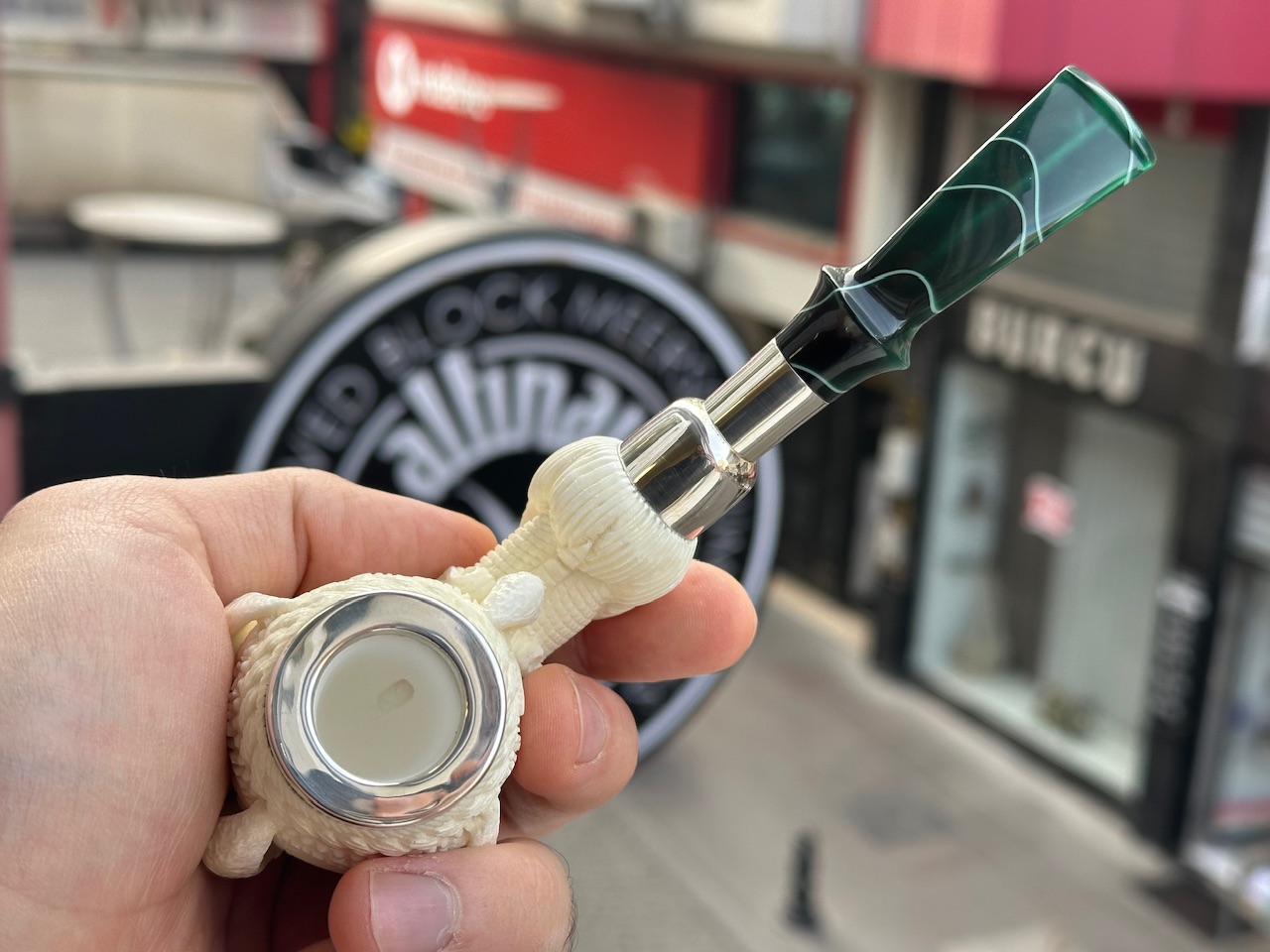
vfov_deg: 30.3
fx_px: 1761
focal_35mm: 48
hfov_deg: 39.7
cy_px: 476
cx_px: 635
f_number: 1.78
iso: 64
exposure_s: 1/238
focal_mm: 6.86
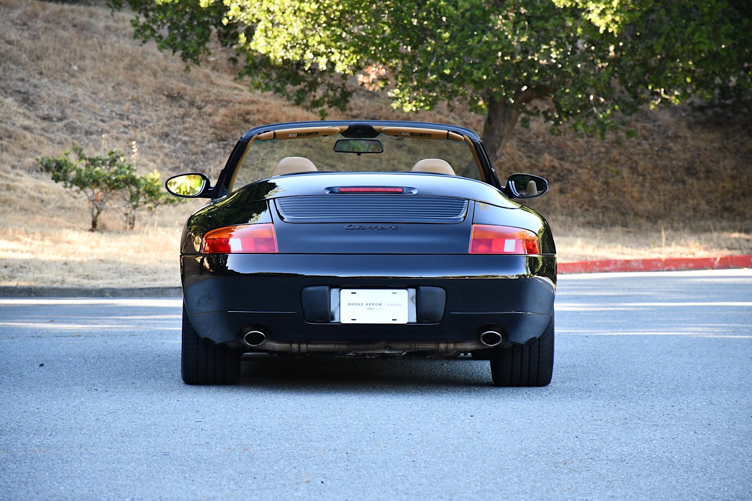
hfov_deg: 9.8
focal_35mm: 210
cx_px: 376
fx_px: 4386
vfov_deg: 6.5
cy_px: 250
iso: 2000
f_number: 5.6
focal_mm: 140
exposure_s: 1/500
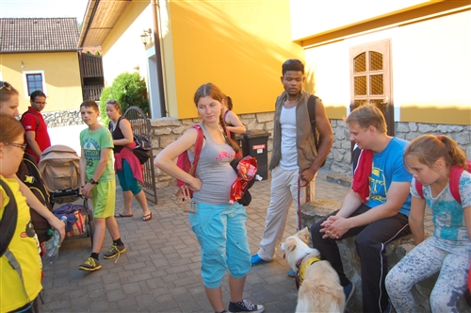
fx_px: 392
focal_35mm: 30
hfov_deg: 62.0
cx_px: 236
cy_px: 156
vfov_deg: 43.5
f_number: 3.8
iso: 400
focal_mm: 20
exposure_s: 1/500
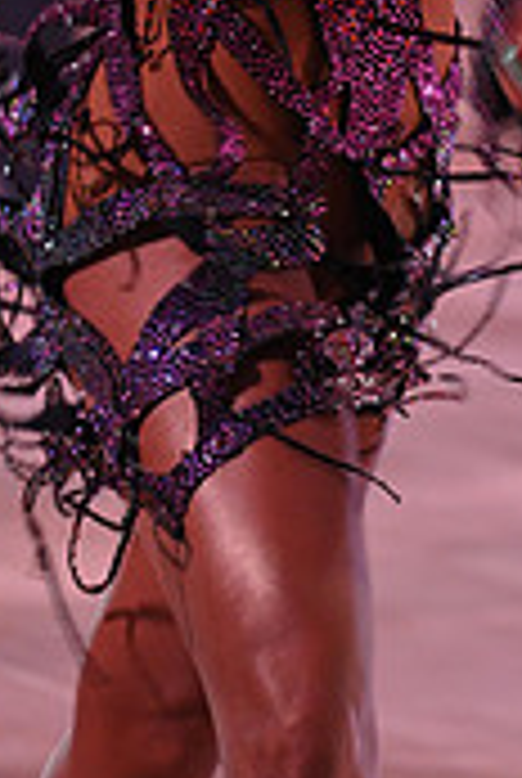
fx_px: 14513
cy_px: -486
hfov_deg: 2.1
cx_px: 479
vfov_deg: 3.1
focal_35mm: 670
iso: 1600
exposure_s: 1/200
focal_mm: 200
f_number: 4.5
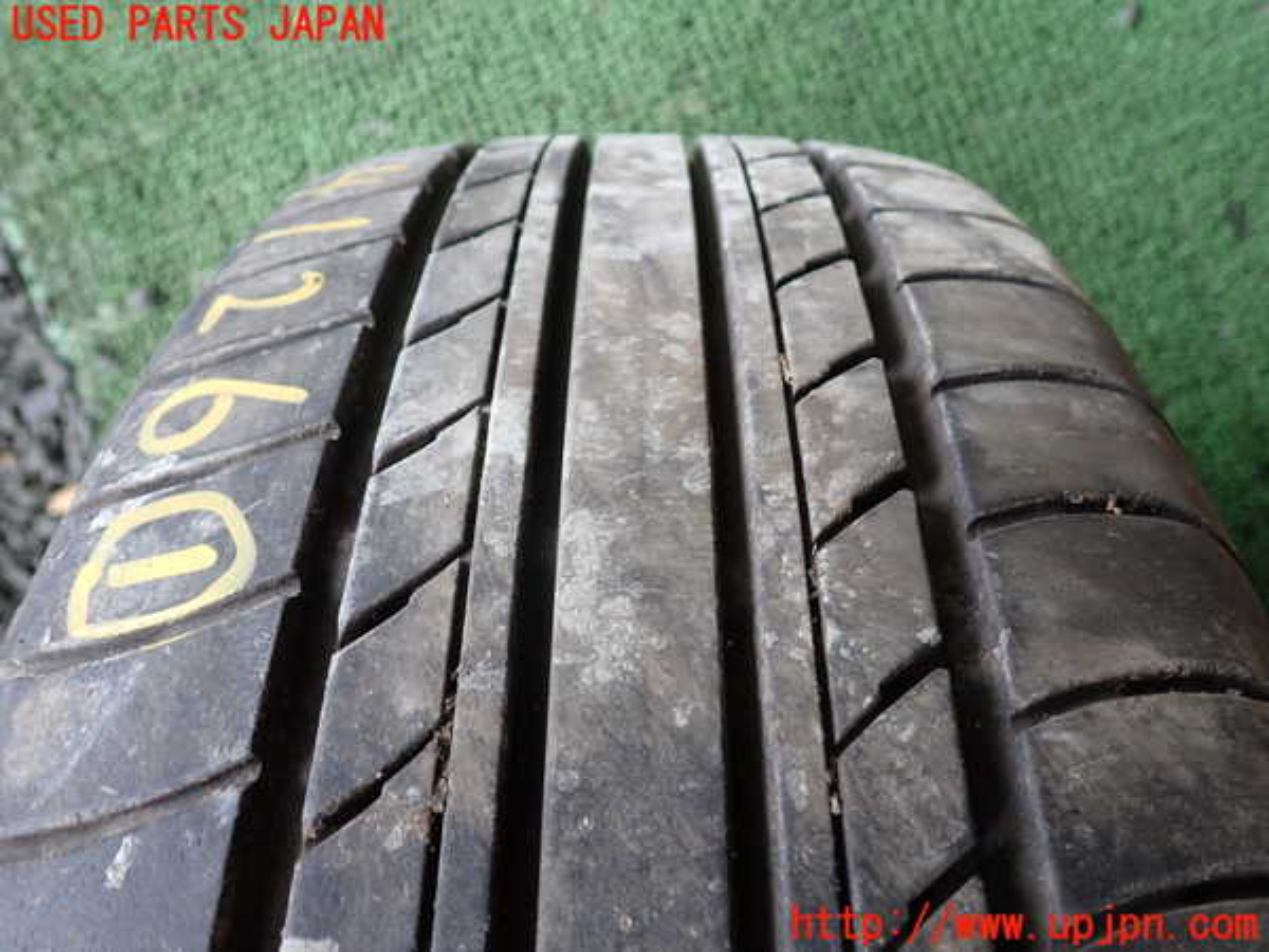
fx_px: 1100
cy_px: 476
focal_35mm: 30
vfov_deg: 46.8
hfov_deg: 60.0
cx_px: 634
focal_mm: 5.4
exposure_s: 1/80
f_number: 2.3
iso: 200
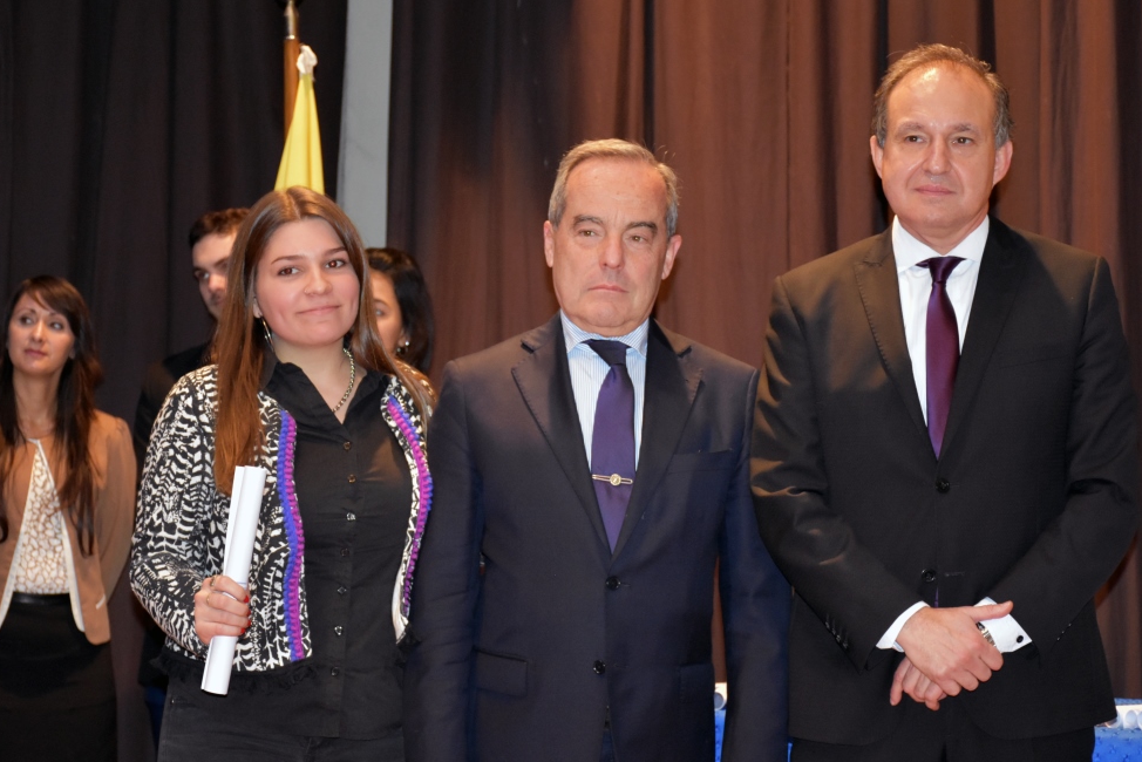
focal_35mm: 82
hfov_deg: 24.8
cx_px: 584
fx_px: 2602
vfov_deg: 16.7
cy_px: 393
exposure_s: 1/60
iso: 3200
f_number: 4.8
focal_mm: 52
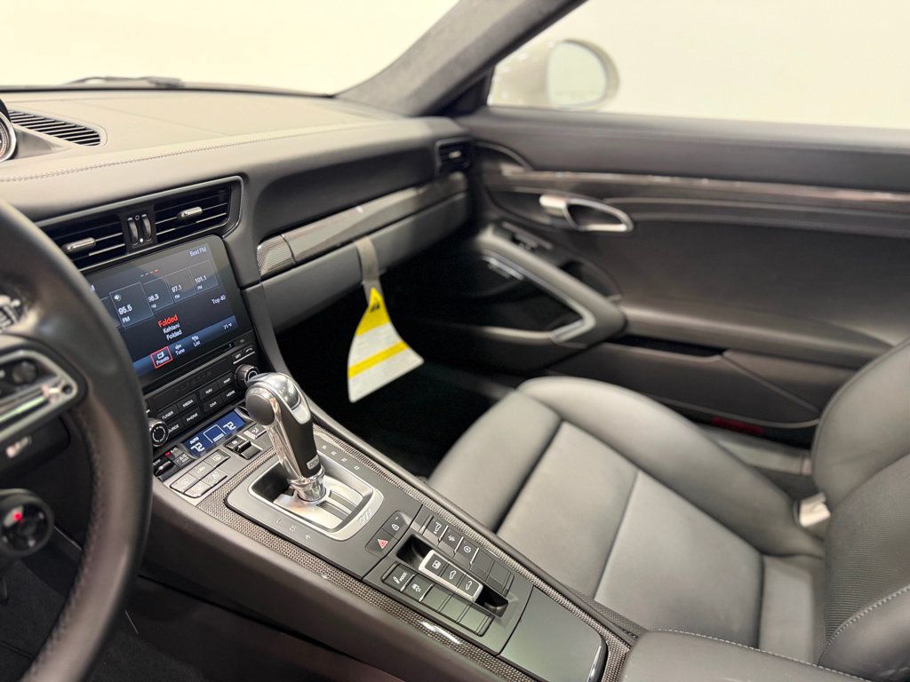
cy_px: 341
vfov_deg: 56.8
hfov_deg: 71.6
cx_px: 455
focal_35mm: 24
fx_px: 631
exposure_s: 1/60
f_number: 1.78
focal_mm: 6.76
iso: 400
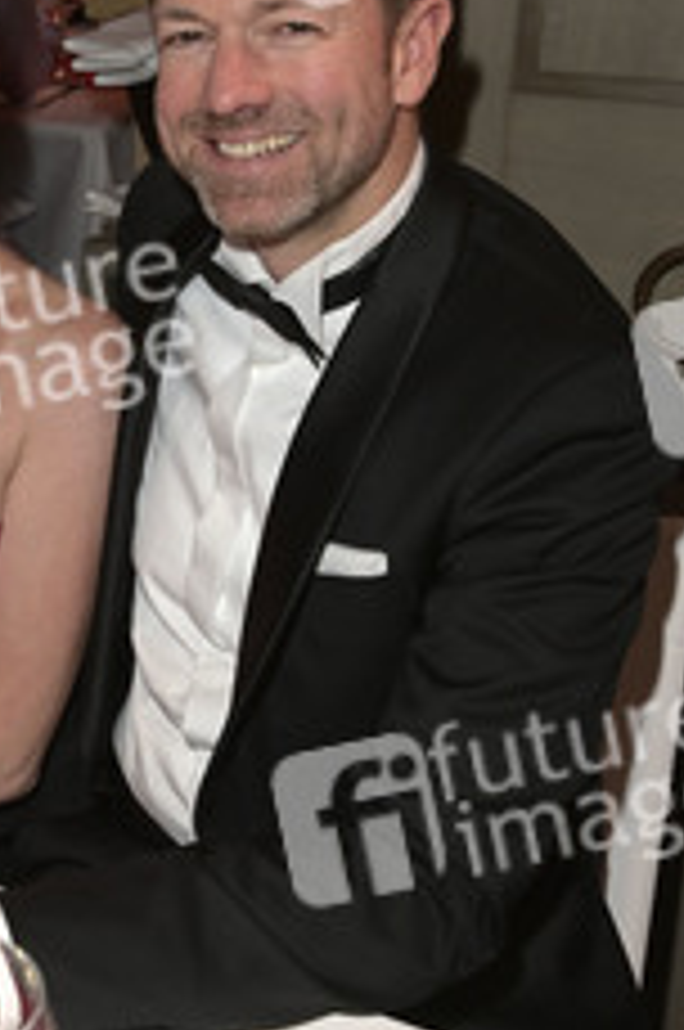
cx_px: 94
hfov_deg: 23.6
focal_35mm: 56
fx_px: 1601
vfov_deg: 35.6
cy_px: 576
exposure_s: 1/100
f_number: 5.6
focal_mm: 32
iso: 1000
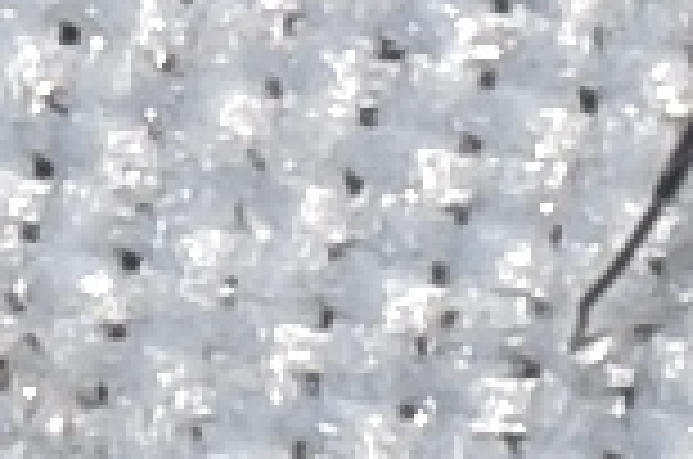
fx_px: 25204
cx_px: 756
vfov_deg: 1.0
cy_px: -860
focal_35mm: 1312
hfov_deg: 1.6
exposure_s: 1/160
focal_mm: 140
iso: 100
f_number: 13
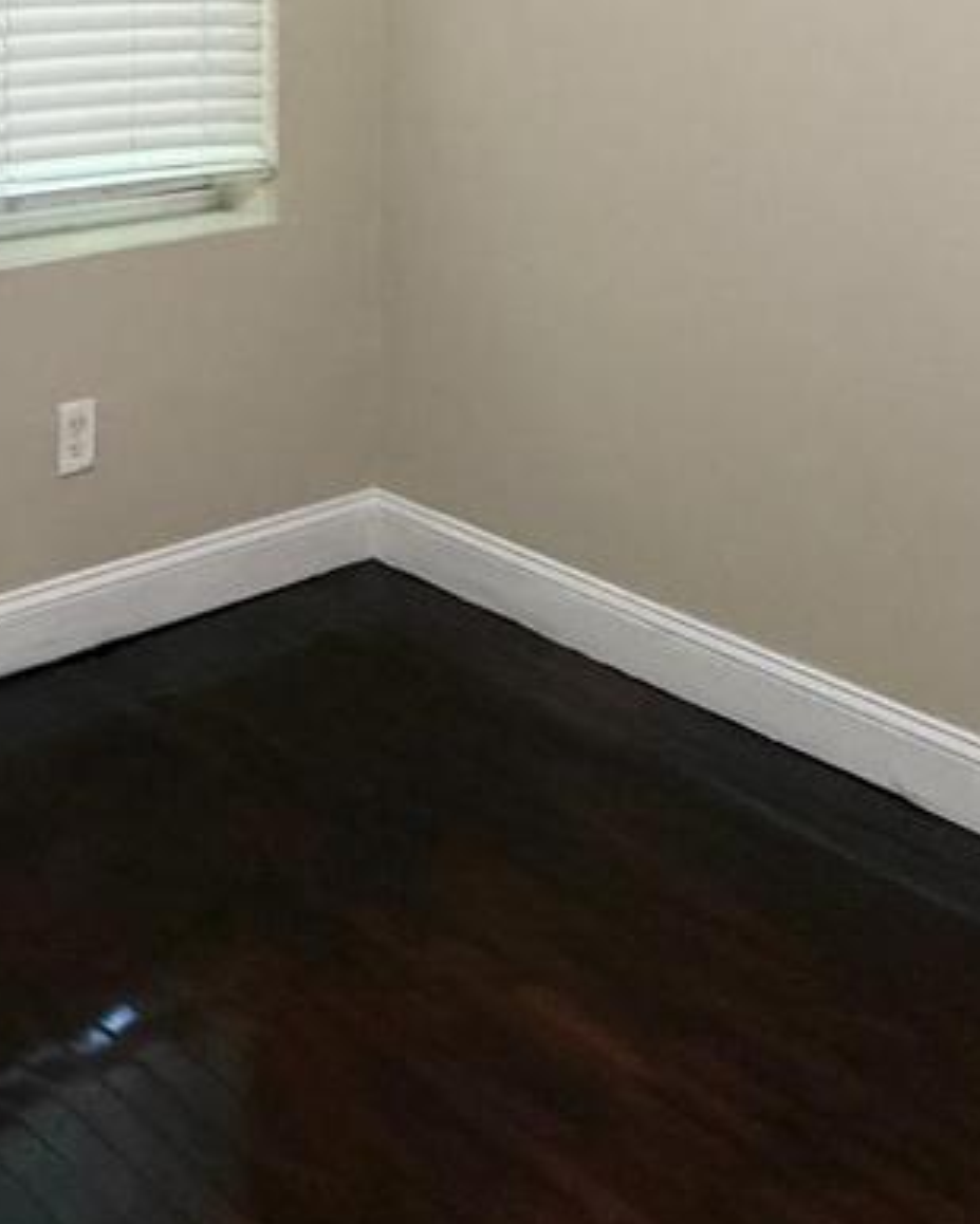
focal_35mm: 51
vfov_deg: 32.3
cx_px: 51
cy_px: -117
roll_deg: -0.5
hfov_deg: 28.3
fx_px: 1848
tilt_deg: -2.8
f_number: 2.2
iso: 320
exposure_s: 1/60
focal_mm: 2.22
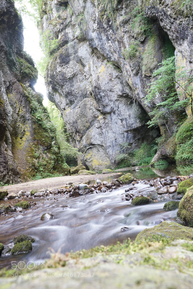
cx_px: 96
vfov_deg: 63.7
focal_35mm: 29
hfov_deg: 45.0
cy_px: 144
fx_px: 233
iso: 100
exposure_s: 3.2
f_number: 22
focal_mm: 29
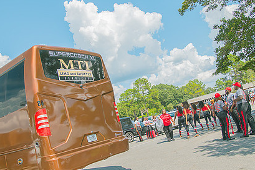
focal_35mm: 34
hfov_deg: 55.8
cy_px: 88
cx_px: 130
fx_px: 241
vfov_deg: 38.8
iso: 100
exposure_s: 1/500
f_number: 4
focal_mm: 24
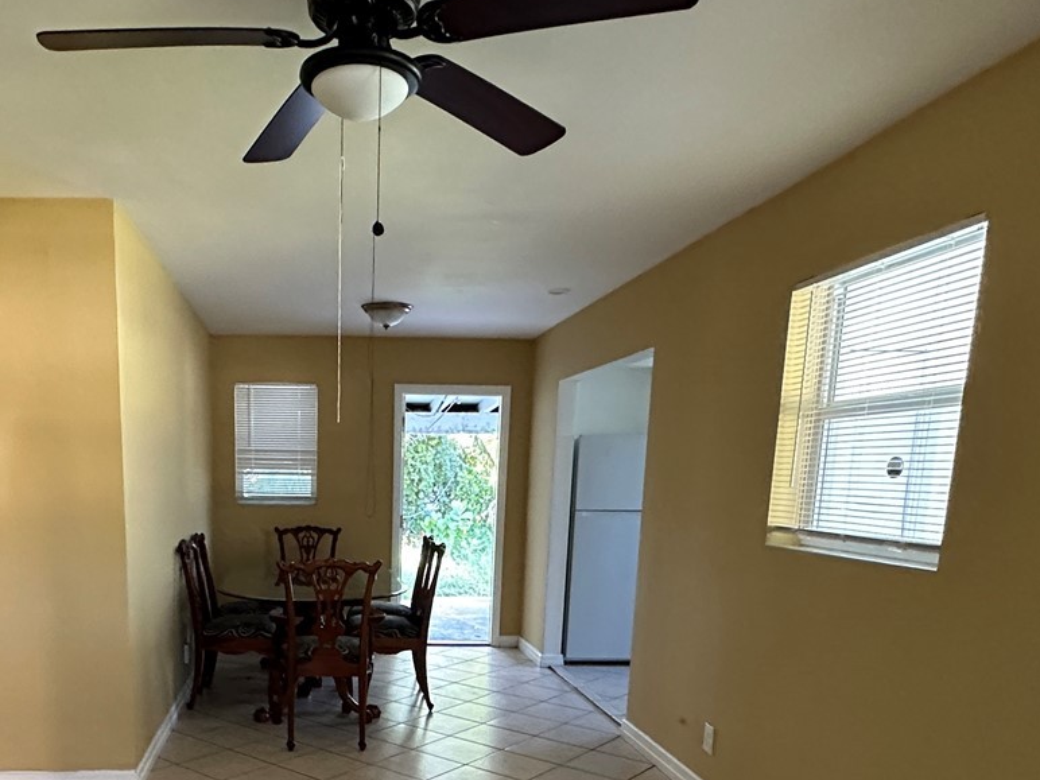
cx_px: 334
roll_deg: -1.4
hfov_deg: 60.0
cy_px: 640
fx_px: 871
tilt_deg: -10.5
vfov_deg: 45.4
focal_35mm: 29
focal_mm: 2.22
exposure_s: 1/60
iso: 640
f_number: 2.2
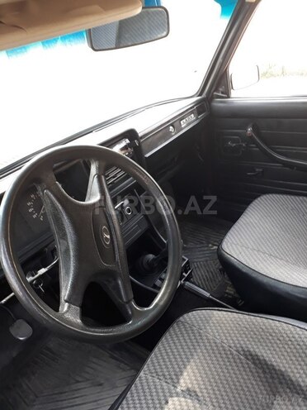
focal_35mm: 27
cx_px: 154
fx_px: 319
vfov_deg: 65.3
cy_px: 205
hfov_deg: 51.4
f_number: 1.9
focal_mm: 3.6
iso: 64
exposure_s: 1/33
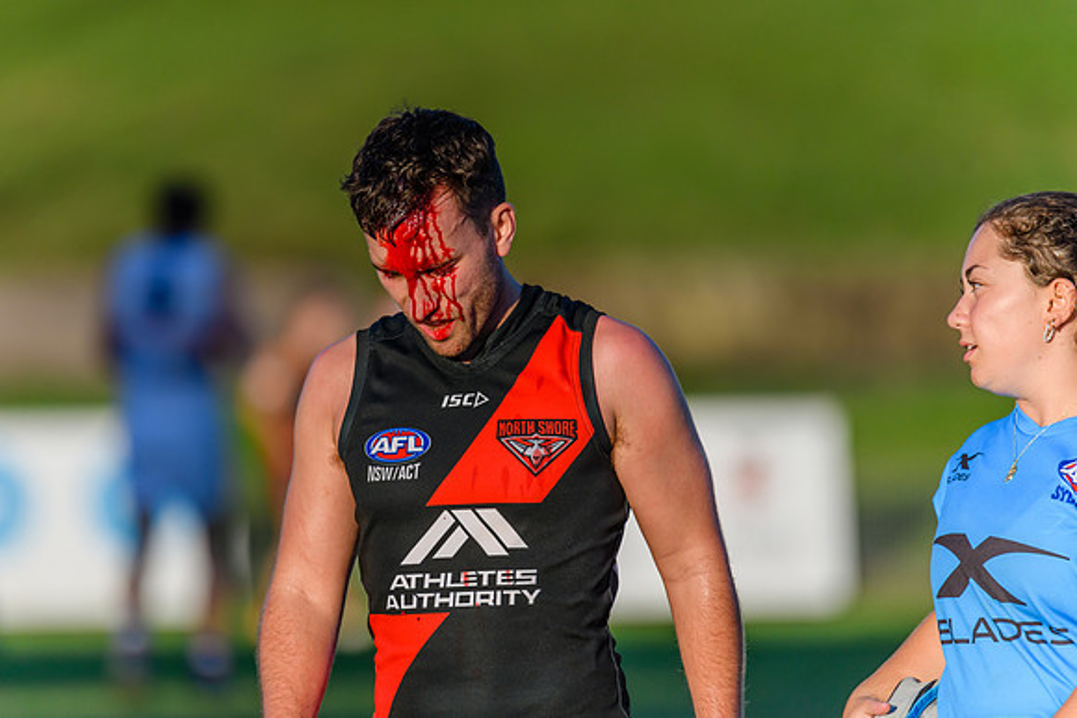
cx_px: 467
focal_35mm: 681
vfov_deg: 2.0
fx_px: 20375
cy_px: 311
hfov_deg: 3.0
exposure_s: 1/2000
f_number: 6.3
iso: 800
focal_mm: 600
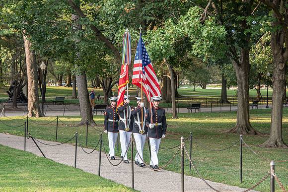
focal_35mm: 88
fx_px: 702
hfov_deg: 23.2
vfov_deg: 15.6
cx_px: 136
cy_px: 100
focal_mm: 75
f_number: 4.5
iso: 250
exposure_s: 1/250
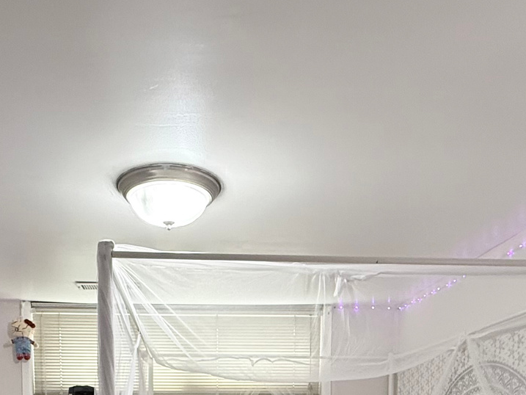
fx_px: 608
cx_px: 217
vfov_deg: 30.6
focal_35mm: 40
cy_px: 473
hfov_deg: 46.6
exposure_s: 1/91
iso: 320
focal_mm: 2.22
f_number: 2.2
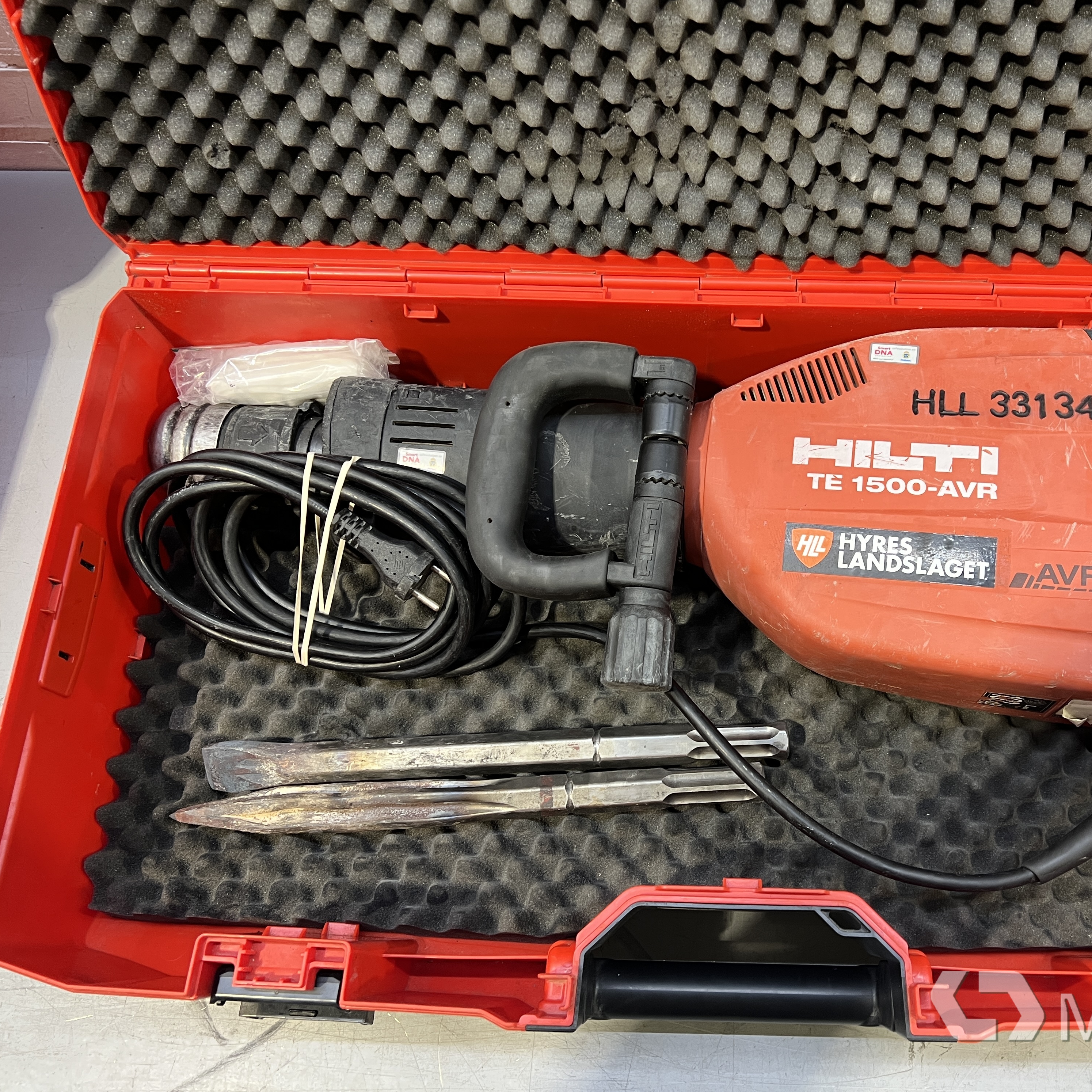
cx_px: 709
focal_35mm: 31
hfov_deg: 51.7
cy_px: 546
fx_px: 1106
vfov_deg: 52.5
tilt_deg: -69.5
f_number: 1.5
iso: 125
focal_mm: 5.7
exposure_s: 1/50
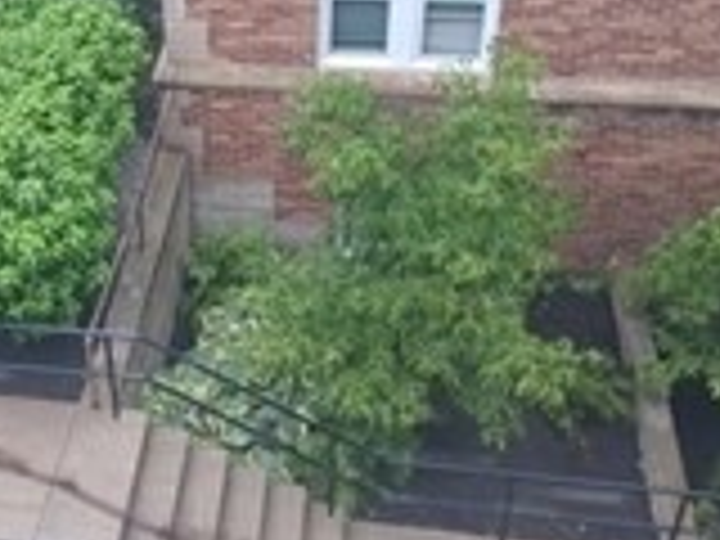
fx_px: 1123
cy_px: 135
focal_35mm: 54
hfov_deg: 34.7
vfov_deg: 26.7
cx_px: 176
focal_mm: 4.6
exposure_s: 1/50
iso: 160
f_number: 1.8
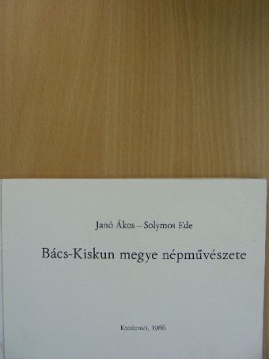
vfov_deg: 45.8
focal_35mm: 41
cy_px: 180
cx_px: 134
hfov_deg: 35.2
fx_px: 425
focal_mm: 6.8
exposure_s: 1/30
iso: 139
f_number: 3.5
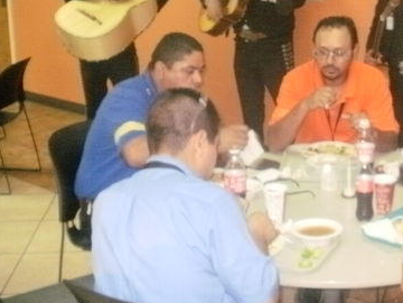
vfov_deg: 22.5
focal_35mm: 64
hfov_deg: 30.0
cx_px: 282
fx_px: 745
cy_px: 45
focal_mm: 6.3
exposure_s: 1/30
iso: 400
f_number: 3.5
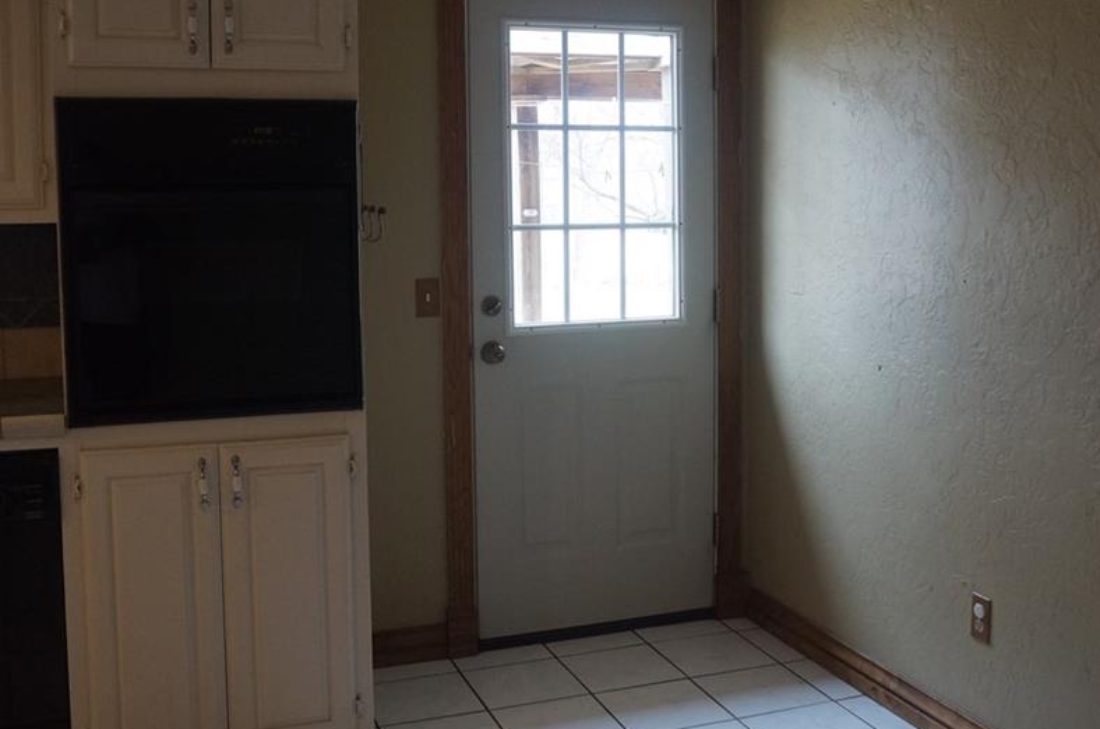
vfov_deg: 34.0
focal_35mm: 39
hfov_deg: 49.6
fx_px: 1189
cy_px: 296
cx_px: 603
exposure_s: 1/160
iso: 1250
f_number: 4
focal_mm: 20
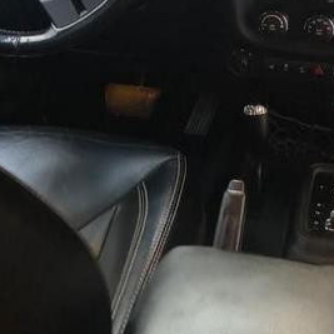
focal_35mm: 72
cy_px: -44
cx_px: 256
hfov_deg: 23.7
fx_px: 786
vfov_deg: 22.5
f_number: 1.8
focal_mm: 7
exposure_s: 1/120
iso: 250
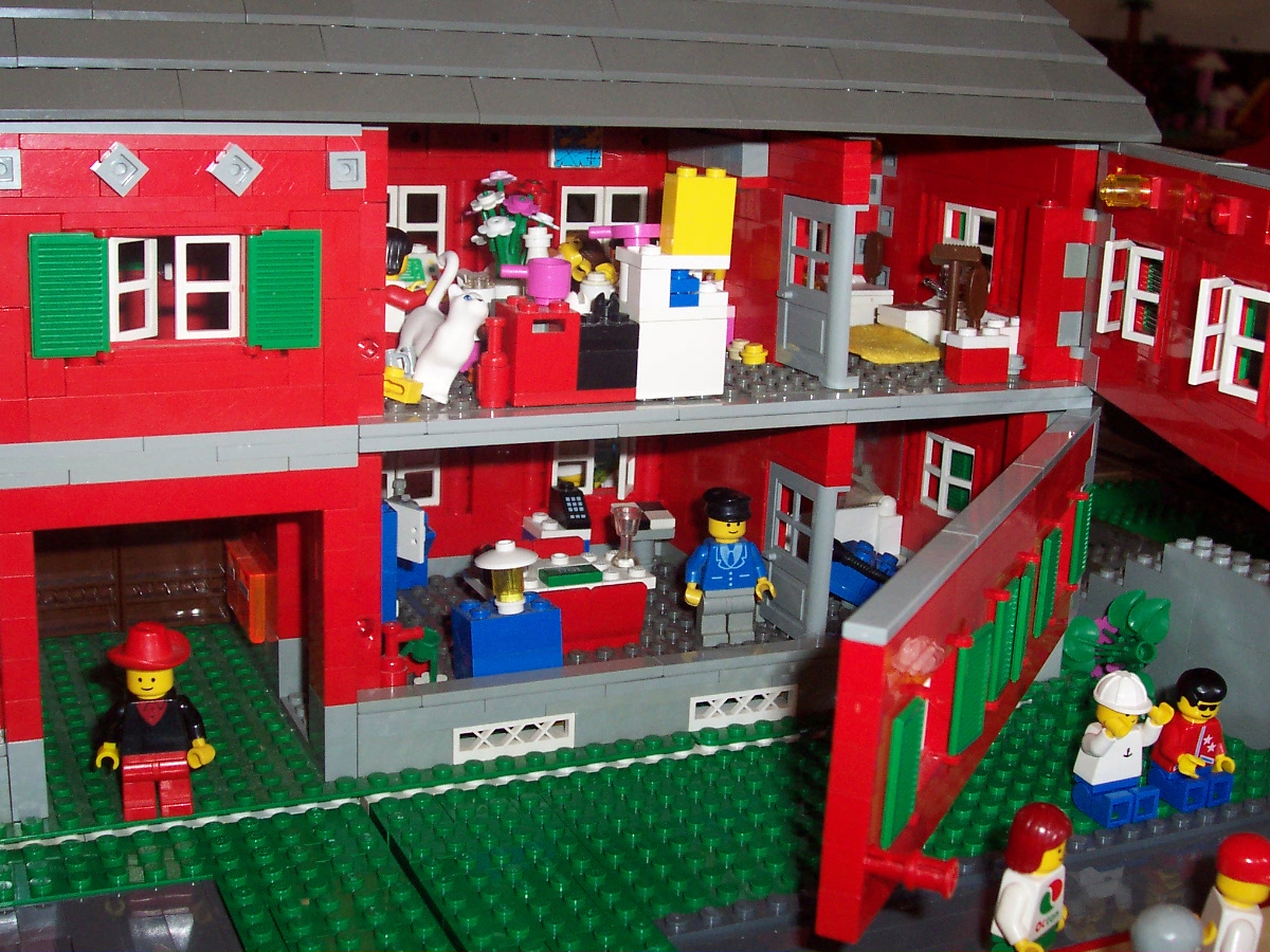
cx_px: 635
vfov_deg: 31.5
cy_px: 476
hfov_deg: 41.2
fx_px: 1688
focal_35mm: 46
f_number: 3
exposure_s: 1/60
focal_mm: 7
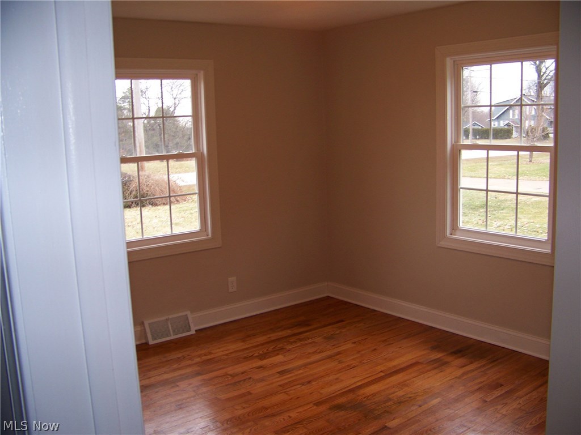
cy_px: 218
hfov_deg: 51.4
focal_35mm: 36
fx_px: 604
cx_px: 290
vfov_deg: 39.7
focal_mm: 5.85
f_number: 2.8
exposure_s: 1/30
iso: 64
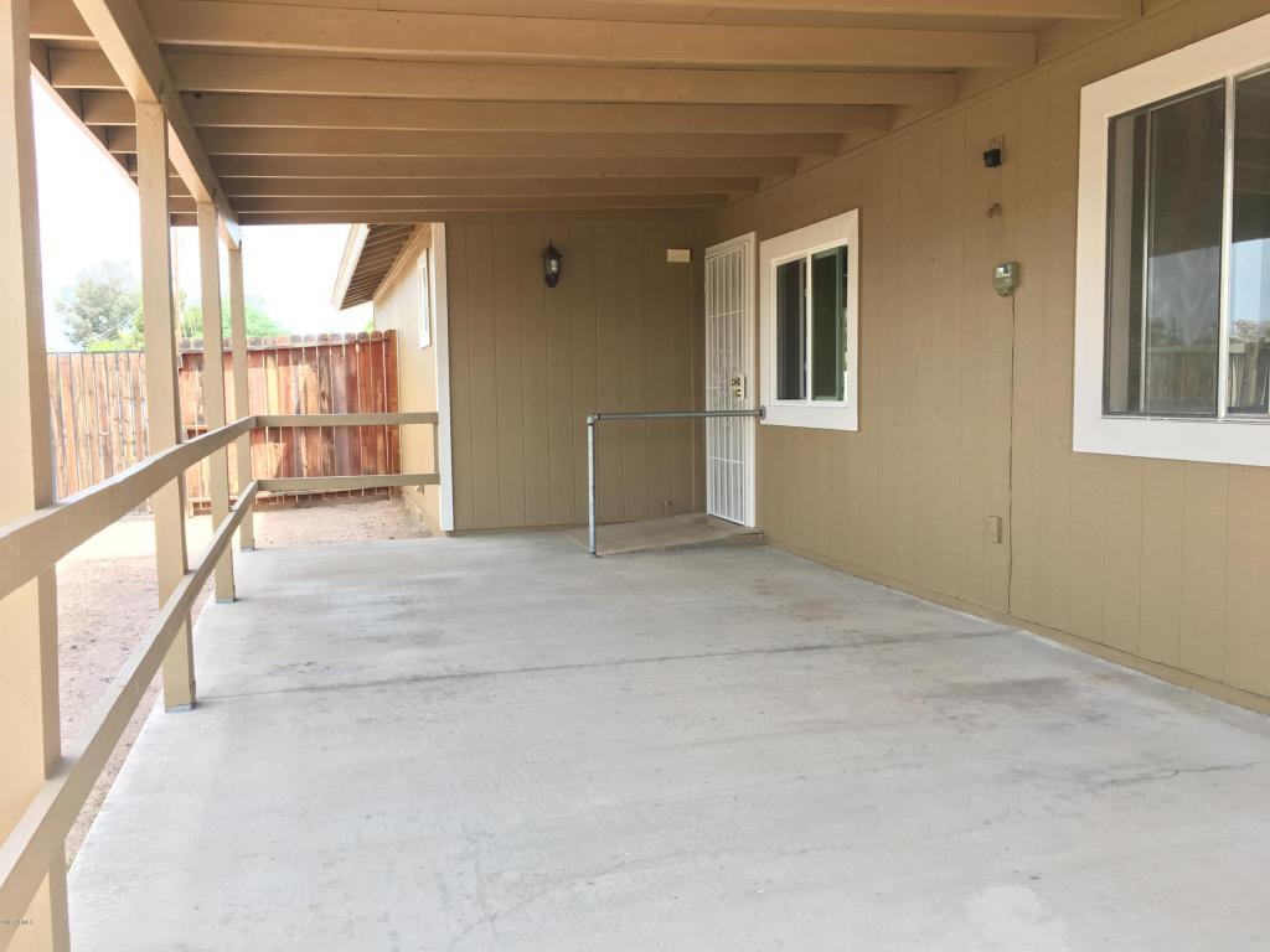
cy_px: 476
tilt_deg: -3.8
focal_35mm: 29
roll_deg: +1.4
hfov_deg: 61.7
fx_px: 1064
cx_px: 635
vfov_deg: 48.2
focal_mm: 4.15
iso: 25
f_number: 2.2
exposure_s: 1/132
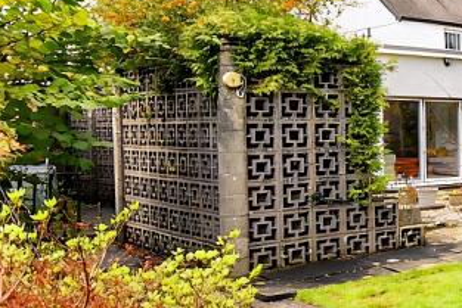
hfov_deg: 27.1
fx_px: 629
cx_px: 706
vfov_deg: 27.6
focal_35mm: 49
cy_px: 150
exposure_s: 1/250
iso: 200
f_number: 6.3
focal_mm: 10
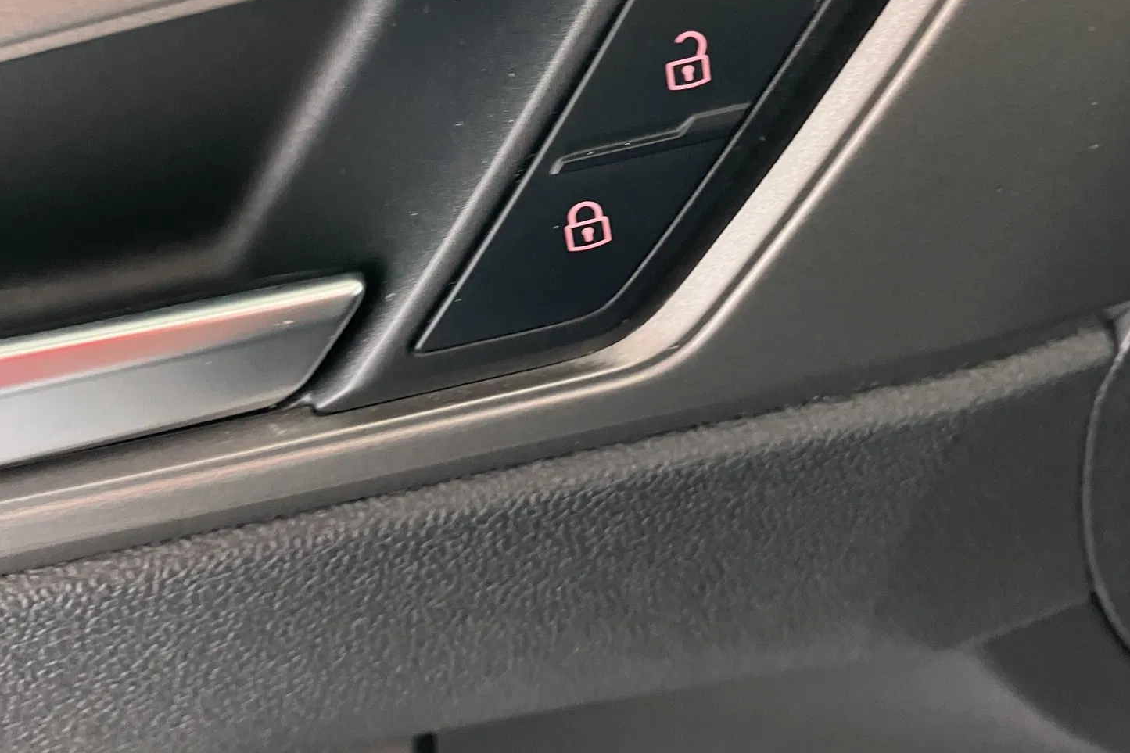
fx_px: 1224
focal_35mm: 39
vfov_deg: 33.3
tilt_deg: -44.6
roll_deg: +5.2
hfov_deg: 49.6
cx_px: 567
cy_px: 158
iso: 250
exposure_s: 1/56
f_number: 1.8
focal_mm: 3.99
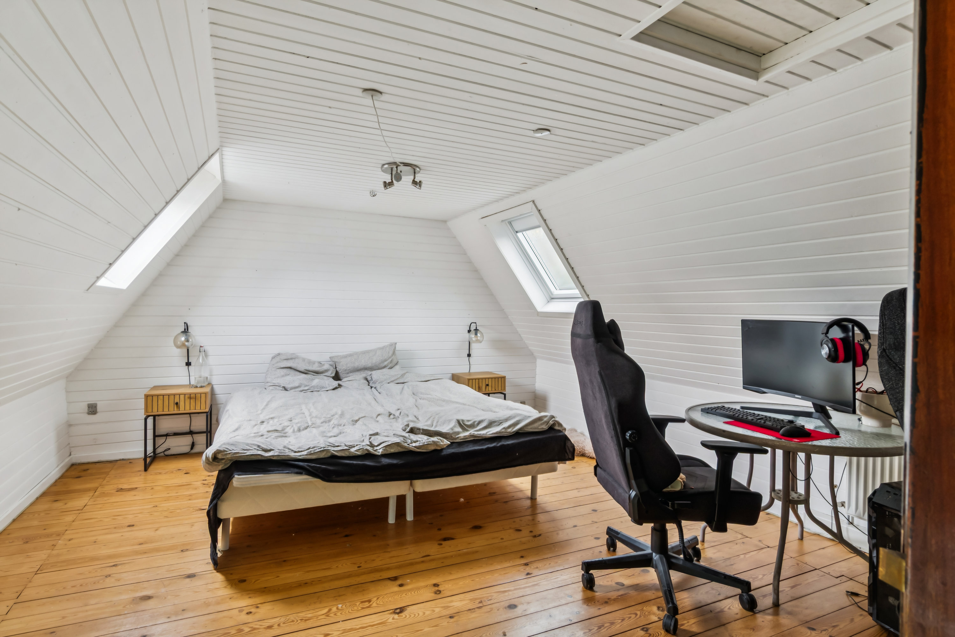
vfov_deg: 67.4
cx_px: 478
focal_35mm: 18
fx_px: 477
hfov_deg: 90.0
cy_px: 318
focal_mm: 12
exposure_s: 1/5
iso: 200
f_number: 8
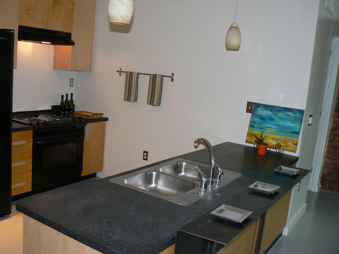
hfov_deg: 51.4
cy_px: 127
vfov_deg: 39.7
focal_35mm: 36
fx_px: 353
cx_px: 170
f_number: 2.8
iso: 100
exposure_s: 1/50
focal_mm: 6
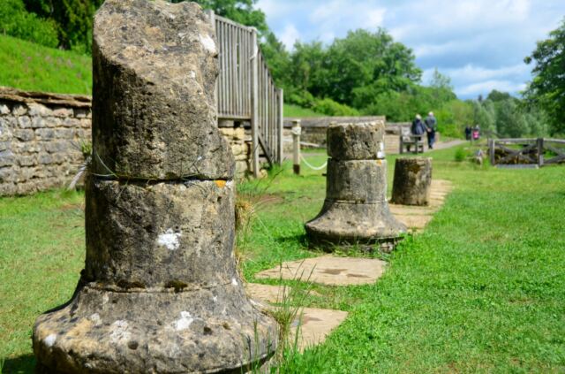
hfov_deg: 41.2
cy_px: 187
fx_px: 751
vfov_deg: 27.9
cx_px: 282
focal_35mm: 48
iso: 200
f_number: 4
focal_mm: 32
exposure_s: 1/1250
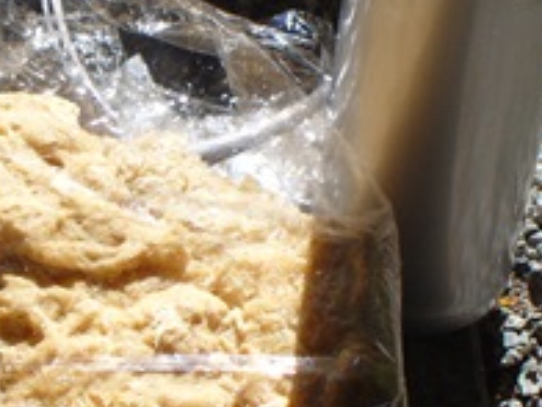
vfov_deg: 12.2
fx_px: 1895
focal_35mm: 121
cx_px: 227
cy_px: 260
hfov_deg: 16.3
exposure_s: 1/250
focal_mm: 6.1
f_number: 5.6
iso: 80
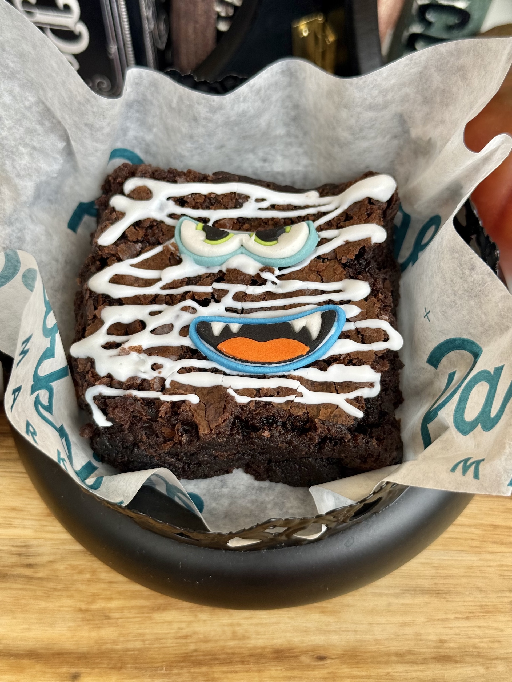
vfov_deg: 39.7
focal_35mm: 48
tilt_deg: -60.7
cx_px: 256
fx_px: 947
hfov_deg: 30.3
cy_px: 341
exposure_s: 1/885
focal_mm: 6.76
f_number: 1.78
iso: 64
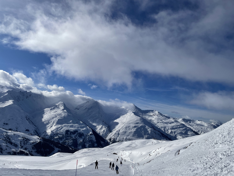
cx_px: 117
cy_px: 88
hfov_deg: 67.3
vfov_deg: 53.1
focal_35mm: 26
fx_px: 176
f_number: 1.6
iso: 32
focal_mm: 4.2
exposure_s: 1/14925
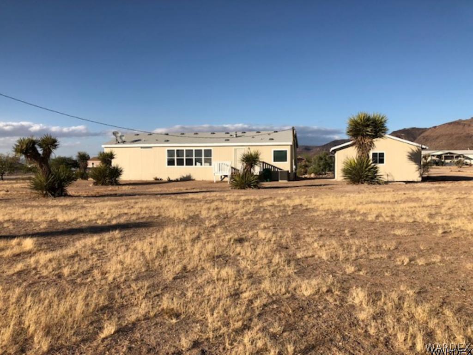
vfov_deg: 48.2
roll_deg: -0.5
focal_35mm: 29
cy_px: 178
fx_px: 396
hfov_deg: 61.7
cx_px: 236
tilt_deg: -3.1
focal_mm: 3.99
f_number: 1.8
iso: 20
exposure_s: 1/2525
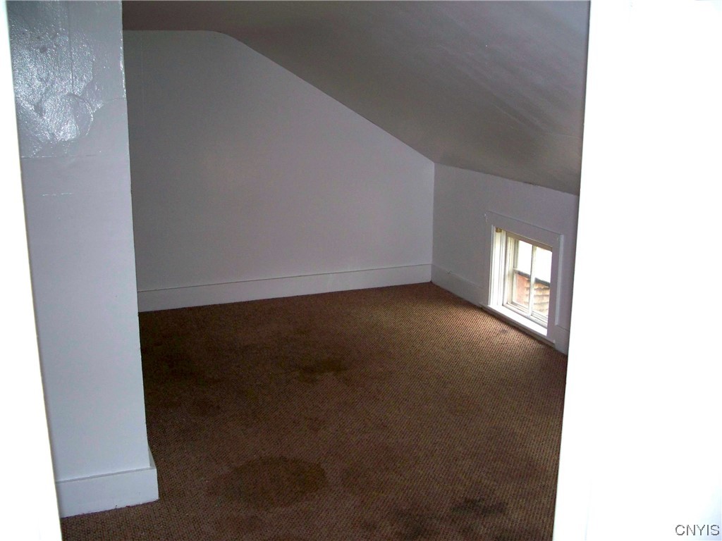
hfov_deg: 50.1
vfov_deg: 38.7
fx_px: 772
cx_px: 361
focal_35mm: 37
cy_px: 270
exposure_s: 1/60
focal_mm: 7.8
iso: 200
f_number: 2.8
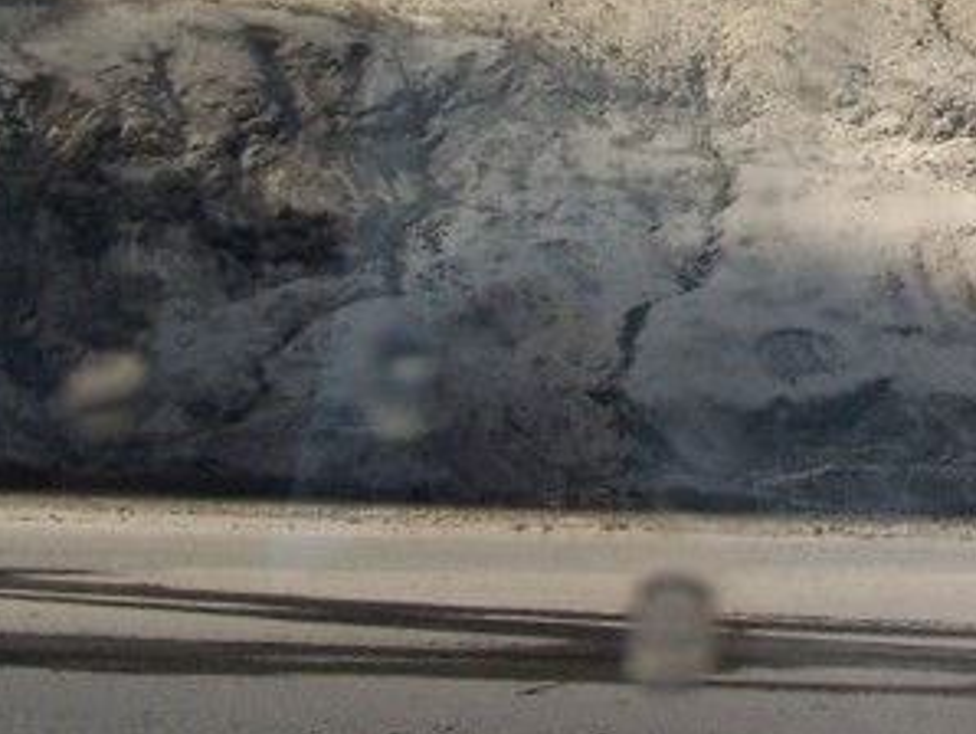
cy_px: -3
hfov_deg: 18.7
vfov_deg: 14.3
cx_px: 983
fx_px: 2878
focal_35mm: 102
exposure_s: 1/750
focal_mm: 6.3
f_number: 4
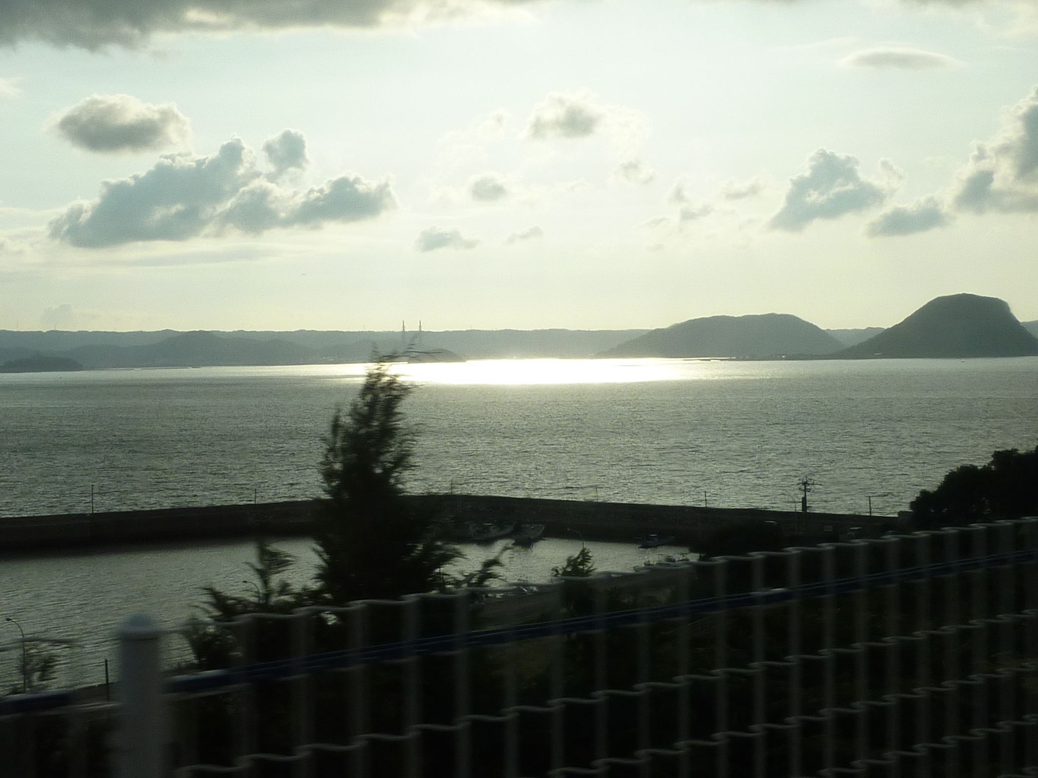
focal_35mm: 55
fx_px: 1649
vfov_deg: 26.6
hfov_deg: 34.9
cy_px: 389
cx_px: 519
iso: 80
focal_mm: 5
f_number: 5.6
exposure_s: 1/800
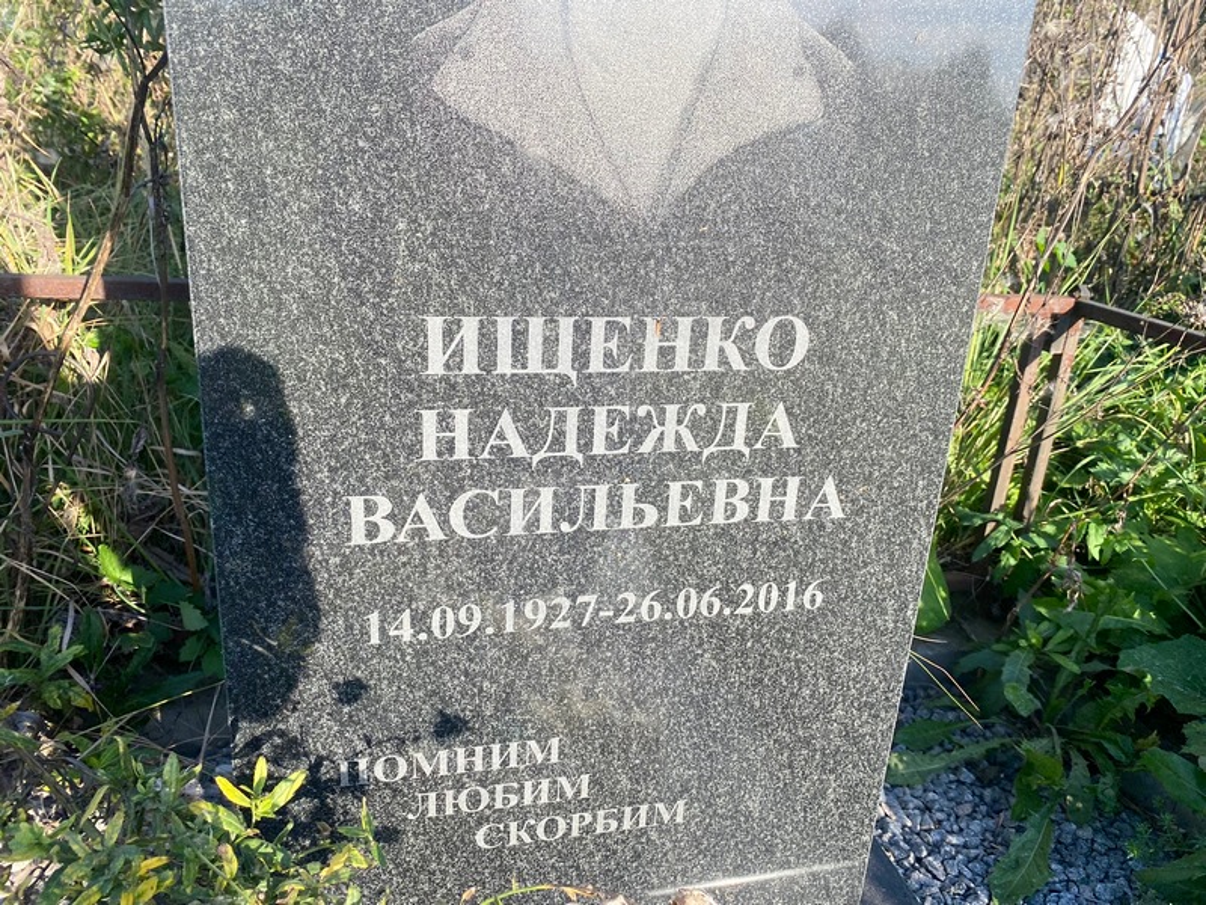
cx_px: 603
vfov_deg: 53.1
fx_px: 906
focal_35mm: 26
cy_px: 452
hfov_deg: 67.3
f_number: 1.8
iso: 32
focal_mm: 4.25
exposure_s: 1/1272
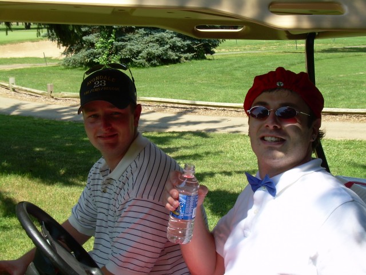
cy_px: 138
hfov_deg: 26.7
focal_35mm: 73
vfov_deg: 20.2
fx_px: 772
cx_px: 183
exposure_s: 1/125
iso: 50
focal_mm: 12.5
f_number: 6.3
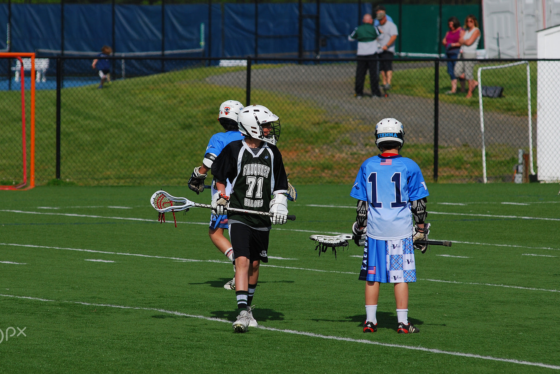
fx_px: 5465
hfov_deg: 5.9
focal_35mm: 351
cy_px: 171
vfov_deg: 3.9
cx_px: 252
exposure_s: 1/1000
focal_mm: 200
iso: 100
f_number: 5
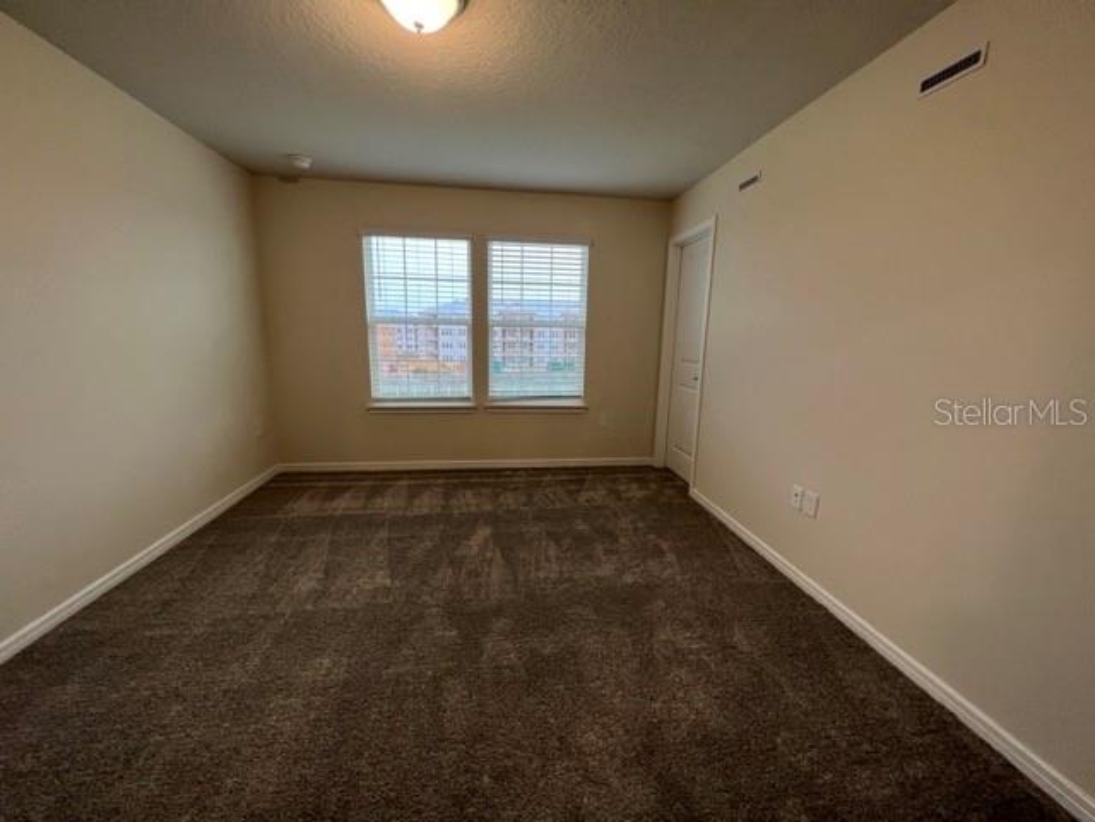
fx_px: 411
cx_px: 548
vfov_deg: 89.9
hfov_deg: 106.2
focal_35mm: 13
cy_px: 411
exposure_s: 1/120
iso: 160
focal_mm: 1.57
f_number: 1.8
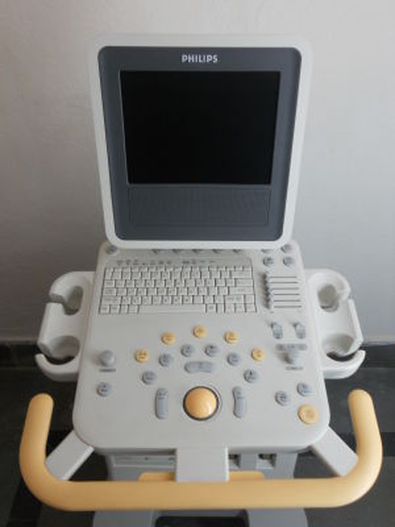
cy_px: 264
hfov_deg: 44.2
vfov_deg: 56.8
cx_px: 198
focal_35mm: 32
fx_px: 487
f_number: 3.5
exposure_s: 1/30
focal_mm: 5.8
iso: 250
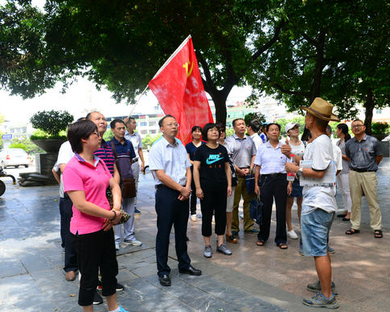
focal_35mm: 36
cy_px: 158
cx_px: 216
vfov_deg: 41.2
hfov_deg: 50.2
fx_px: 416
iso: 1250
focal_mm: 31
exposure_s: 1/400
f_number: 10
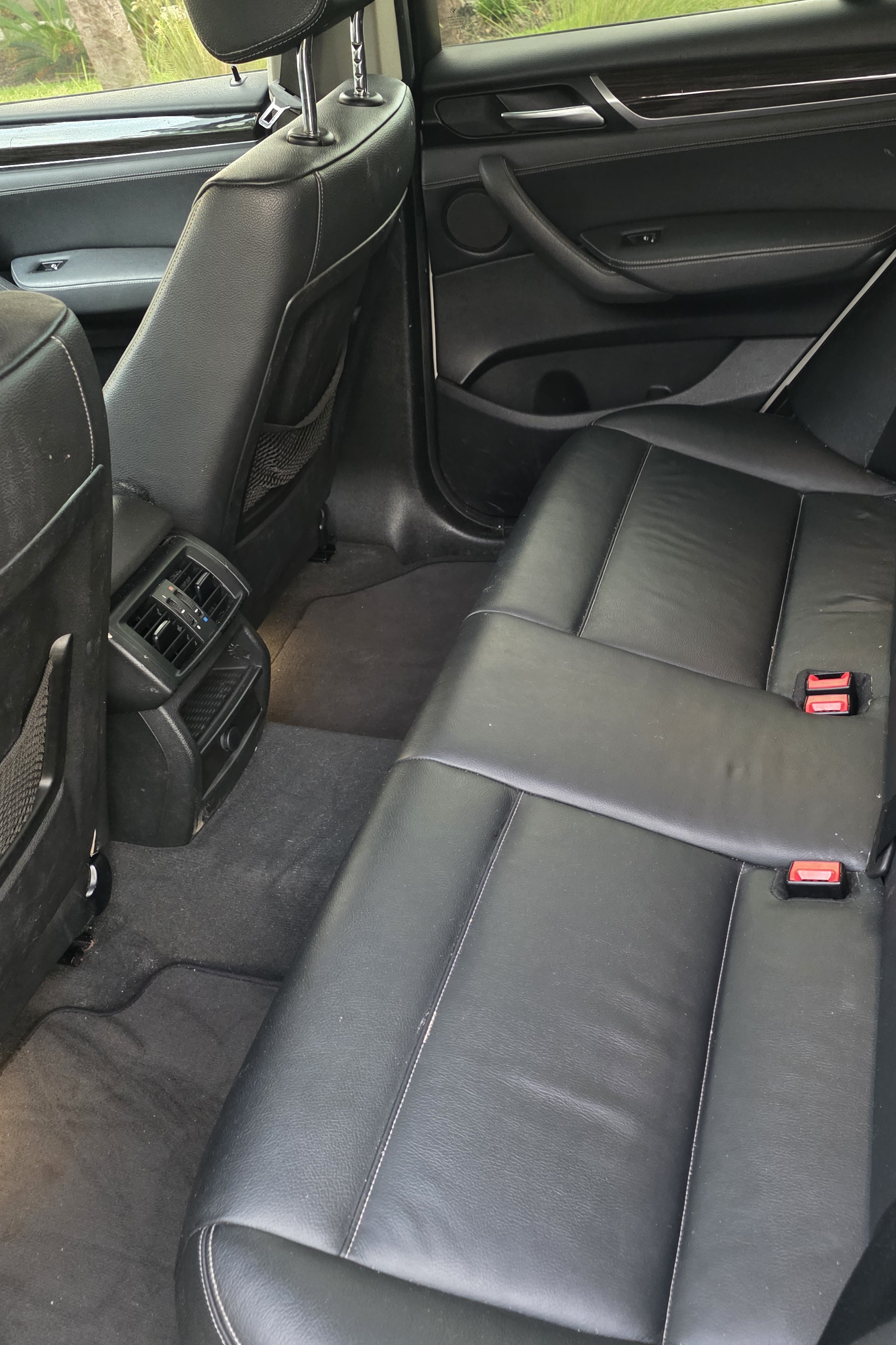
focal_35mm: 32
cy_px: 674
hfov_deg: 40.8
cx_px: 560
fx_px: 1195
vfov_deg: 58.7
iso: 1600
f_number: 1.7
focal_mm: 6.25
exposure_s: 1/40
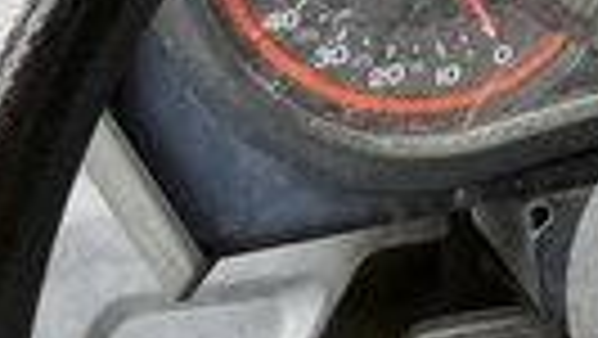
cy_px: -9
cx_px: 629
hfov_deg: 21.5
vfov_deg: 12.6
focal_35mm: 95
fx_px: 1507
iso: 25
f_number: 1.8
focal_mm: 3
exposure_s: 1/122
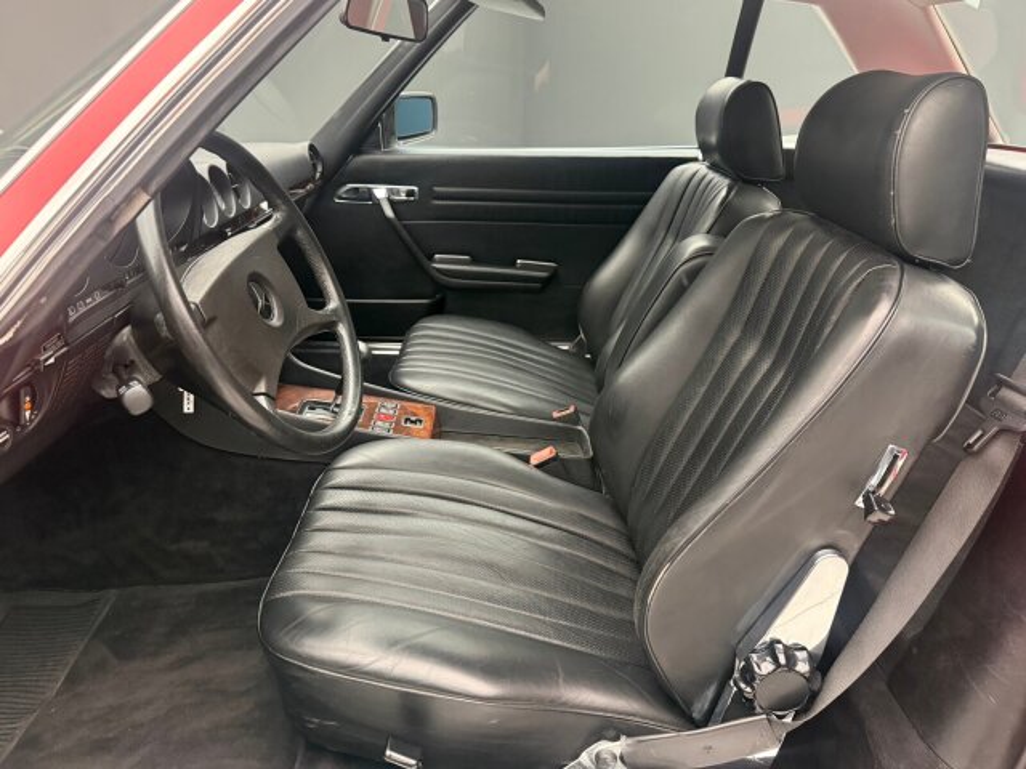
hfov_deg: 71.6
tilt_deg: -22.0
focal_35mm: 24
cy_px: 384
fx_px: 711
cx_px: 513
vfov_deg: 56.8
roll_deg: +1.2
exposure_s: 1/33
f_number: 1.78
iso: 640
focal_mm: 6.76
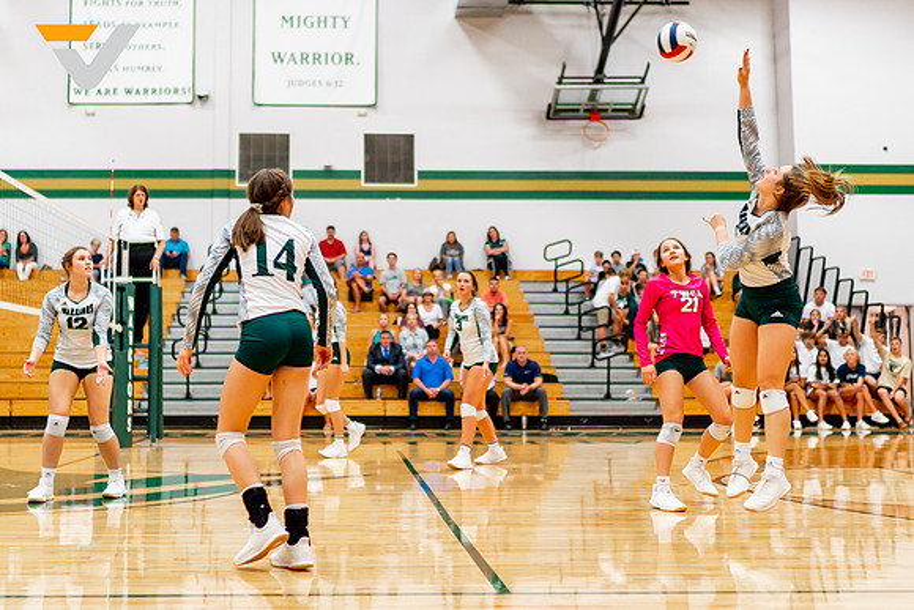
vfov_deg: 25.7
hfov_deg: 37.8
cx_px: 383
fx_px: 1330
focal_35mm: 52
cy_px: 225
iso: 800
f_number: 1.4
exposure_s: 1/1250
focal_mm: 35
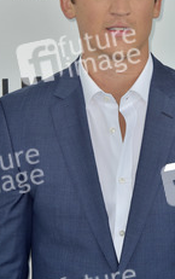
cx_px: 114
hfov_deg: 4.5
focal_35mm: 291
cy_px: 117
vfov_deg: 7.2
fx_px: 2214
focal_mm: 165
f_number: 6.3
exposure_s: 1/320
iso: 500
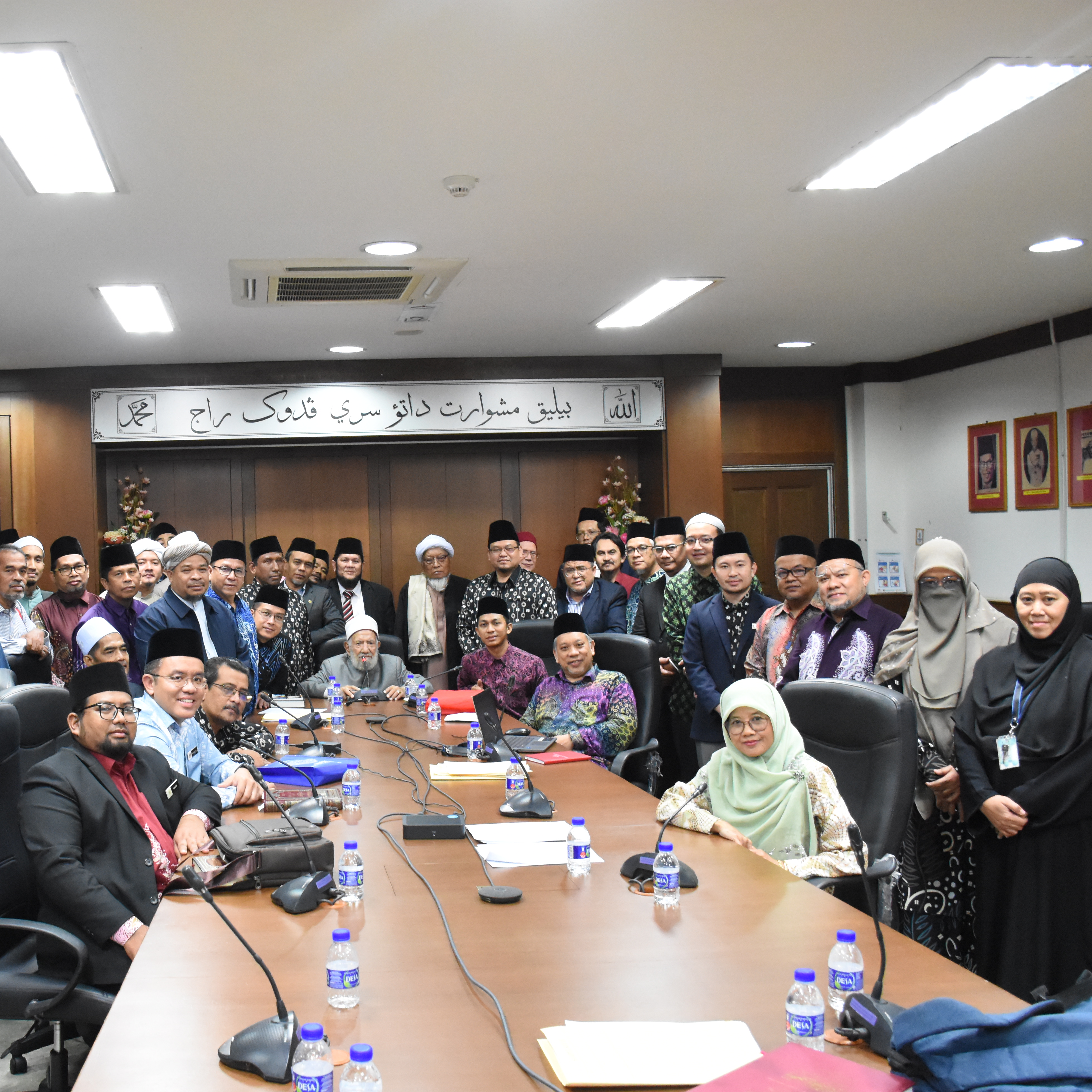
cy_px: 552
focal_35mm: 35
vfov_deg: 47.2
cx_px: 327
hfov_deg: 46.2
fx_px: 1249
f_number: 5.6
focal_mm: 18
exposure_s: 1/160
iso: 5000
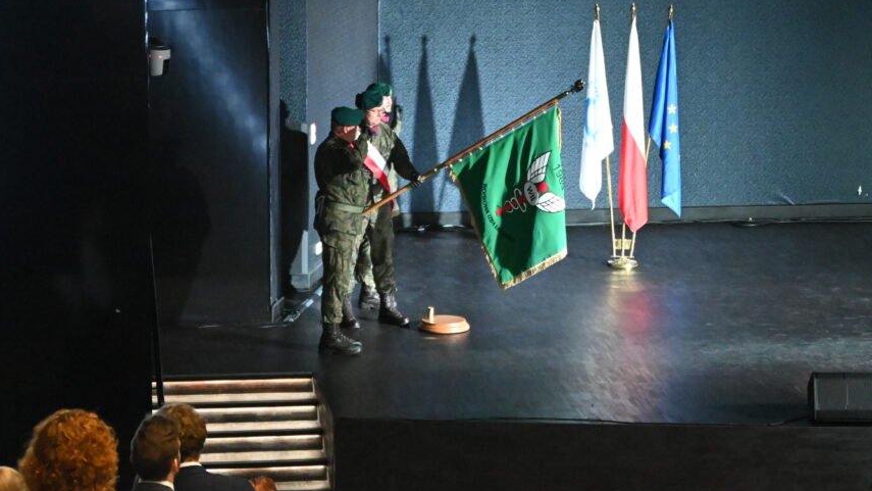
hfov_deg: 15.0
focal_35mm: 143
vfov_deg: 8.5
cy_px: 197
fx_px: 3307
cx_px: 423
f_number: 5.3
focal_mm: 76
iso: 12800
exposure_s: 1/60
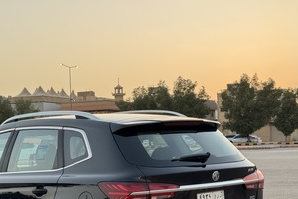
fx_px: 629
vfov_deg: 17.8
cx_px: 115
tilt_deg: -1.9
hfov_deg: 26.6
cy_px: 164
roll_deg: +3.0
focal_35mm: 76
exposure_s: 1/121
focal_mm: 6.76
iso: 50
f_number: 1.78
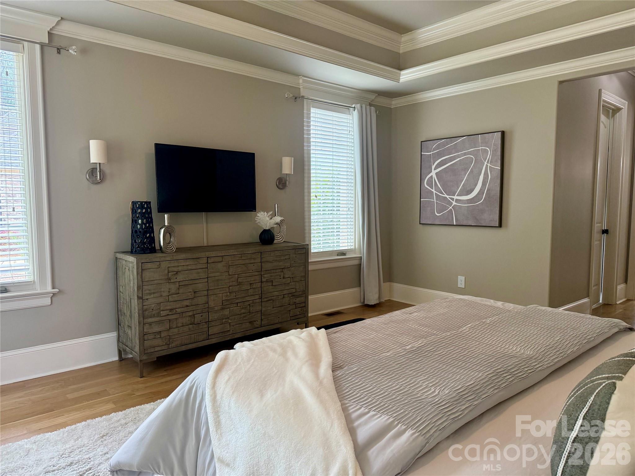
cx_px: 318
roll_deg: +0.0
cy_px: 238
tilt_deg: -4.3
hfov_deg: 71.6
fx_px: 440
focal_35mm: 24
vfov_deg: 56.8
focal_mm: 6.76
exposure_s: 1/121
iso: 200
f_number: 1.78
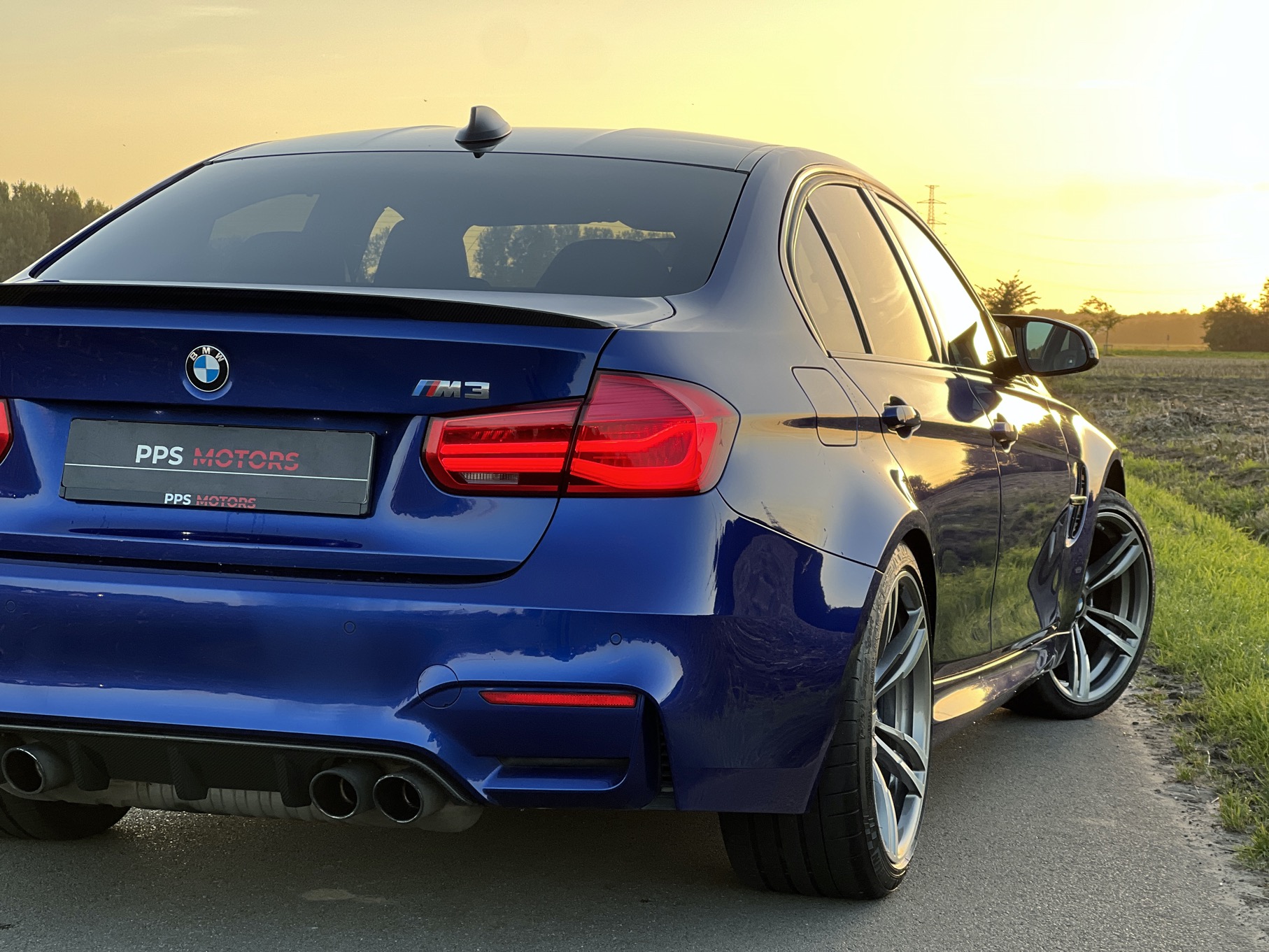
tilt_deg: -3.0
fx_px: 2823
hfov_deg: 25.3
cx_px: 634
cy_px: 476
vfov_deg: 19.1
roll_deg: -1.5
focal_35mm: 77
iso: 32
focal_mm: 9
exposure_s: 1/121
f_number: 2.8
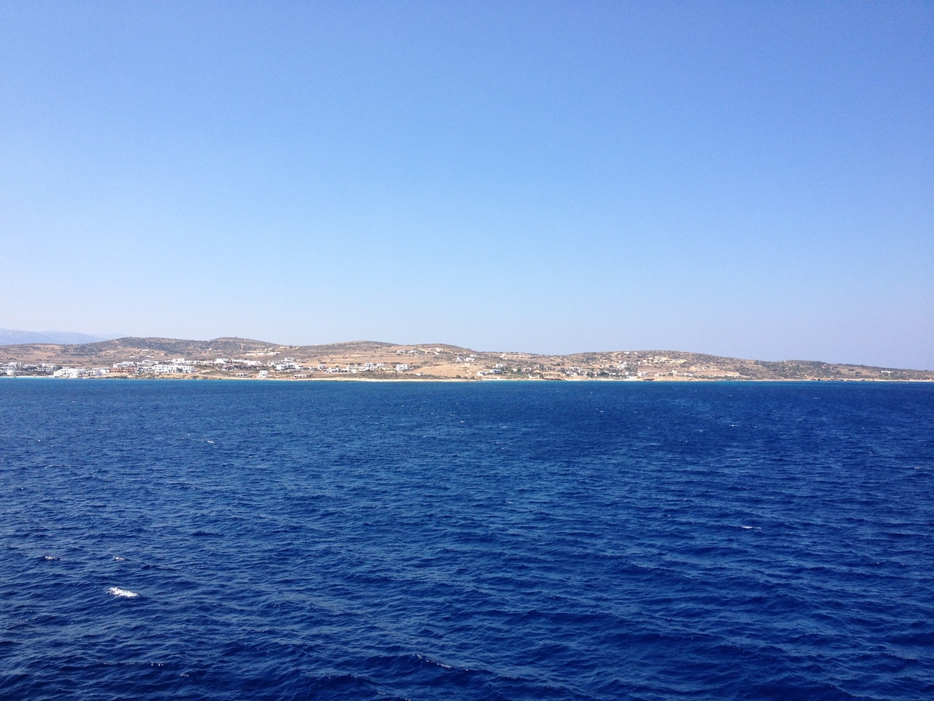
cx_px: 467
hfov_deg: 52.6
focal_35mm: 35
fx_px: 944
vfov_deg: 40.7
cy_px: 350
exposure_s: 1/1623
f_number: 2.4
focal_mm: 4.28
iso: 50
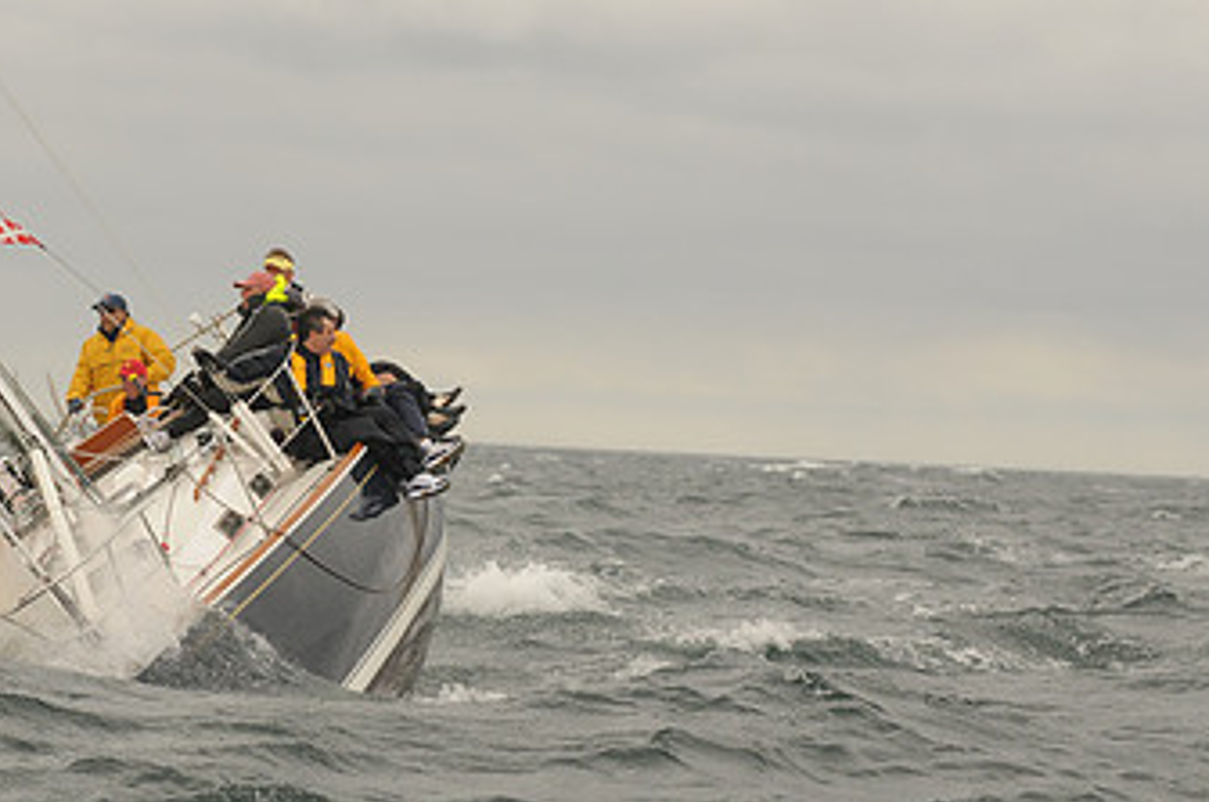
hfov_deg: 9.2
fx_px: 7478
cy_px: 405
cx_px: 198
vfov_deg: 6.1
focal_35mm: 223
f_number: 4.5
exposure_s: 1/1000
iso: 200
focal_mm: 86
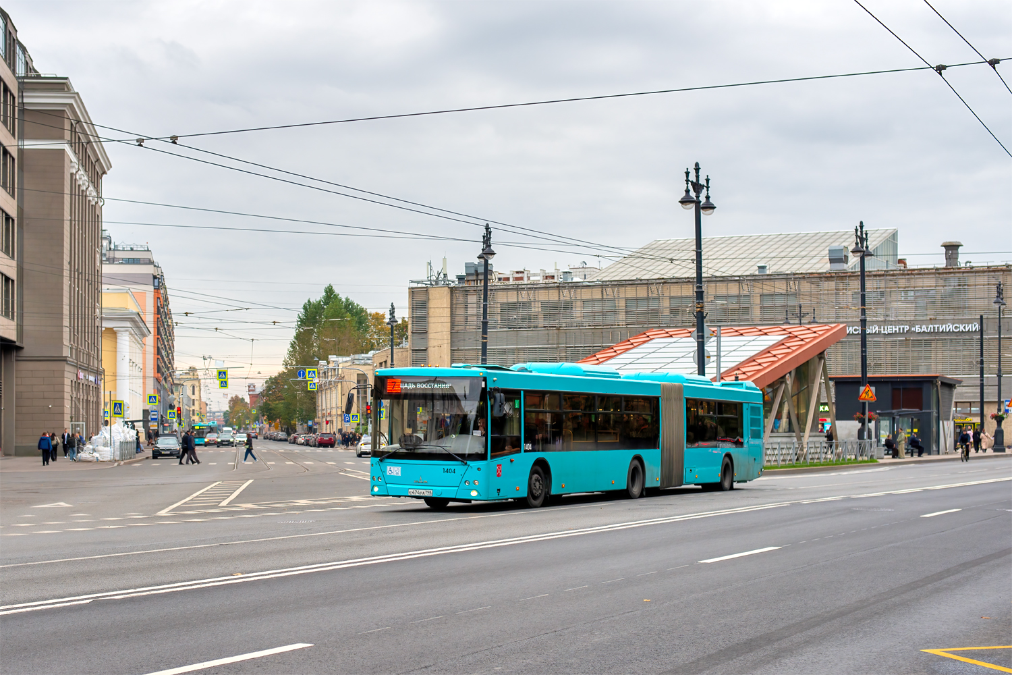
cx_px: 506
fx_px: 1405
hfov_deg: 39.6
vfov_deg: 27.0
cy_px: 338
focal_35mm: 50
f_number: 5
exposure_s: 1/800
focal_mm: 50
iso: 320
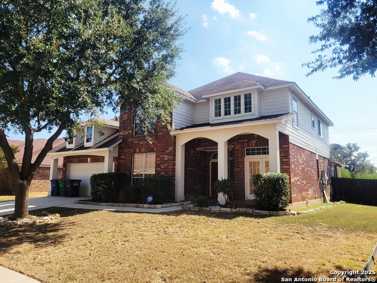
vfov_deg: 53.1
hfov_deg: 67.3
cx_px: 188
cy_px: 142
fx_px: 283
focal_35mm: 26
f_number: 1.8
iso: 40
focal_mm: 5.4
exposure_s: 1/2000
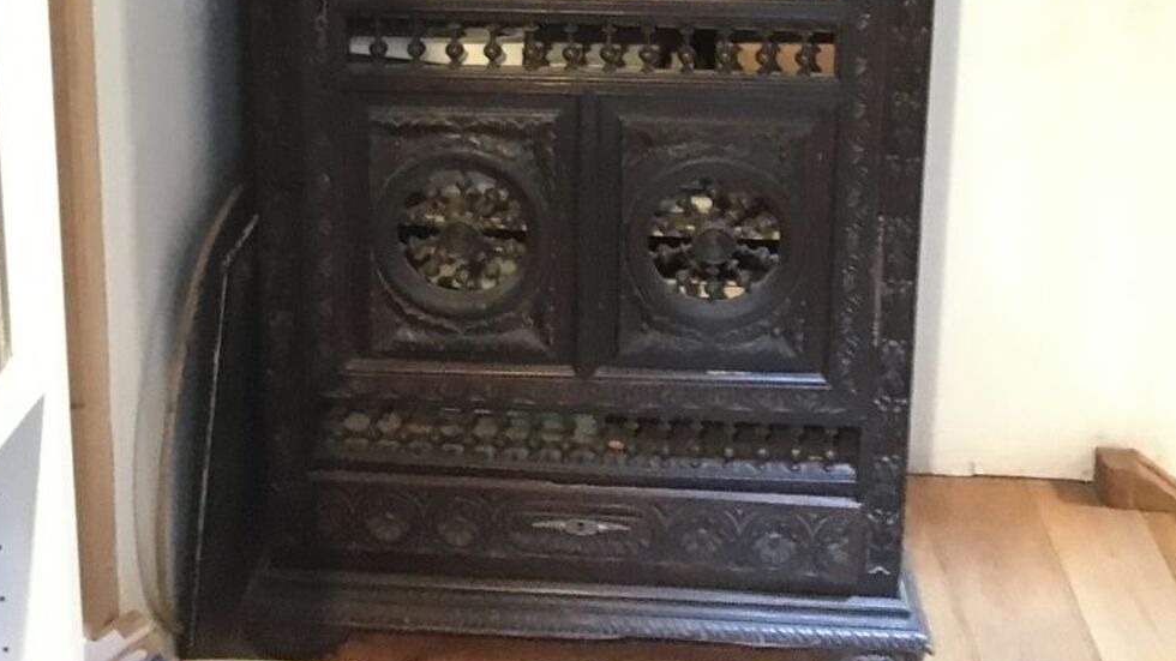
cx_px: 584
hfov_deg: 47.4
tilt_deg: -11.9
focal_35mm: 43
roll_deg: -0.7
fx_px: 1341
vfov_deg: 25.2
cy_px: -116
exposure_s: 1/17
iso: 1250
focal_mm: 4.15
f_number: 2.2
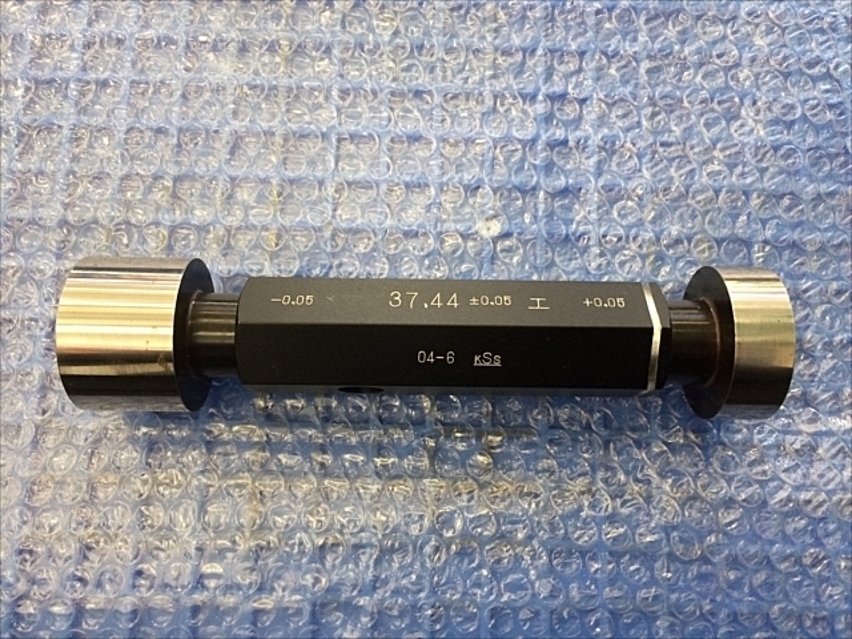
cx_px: 426
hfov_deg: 61.7
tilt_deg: -78.0
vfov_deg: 48.2
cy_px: 320
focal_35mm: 29
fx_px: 714
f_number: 2.2
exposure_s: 1/30
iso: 64
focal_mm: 4.15
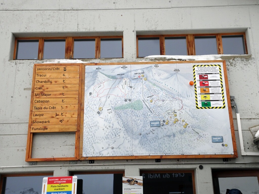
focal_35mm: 37
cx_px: 130
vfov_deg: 38.7
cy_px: 97
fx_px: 277
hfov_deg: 50.1
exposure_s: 1/800
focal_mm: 6.37
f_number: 4
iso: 80
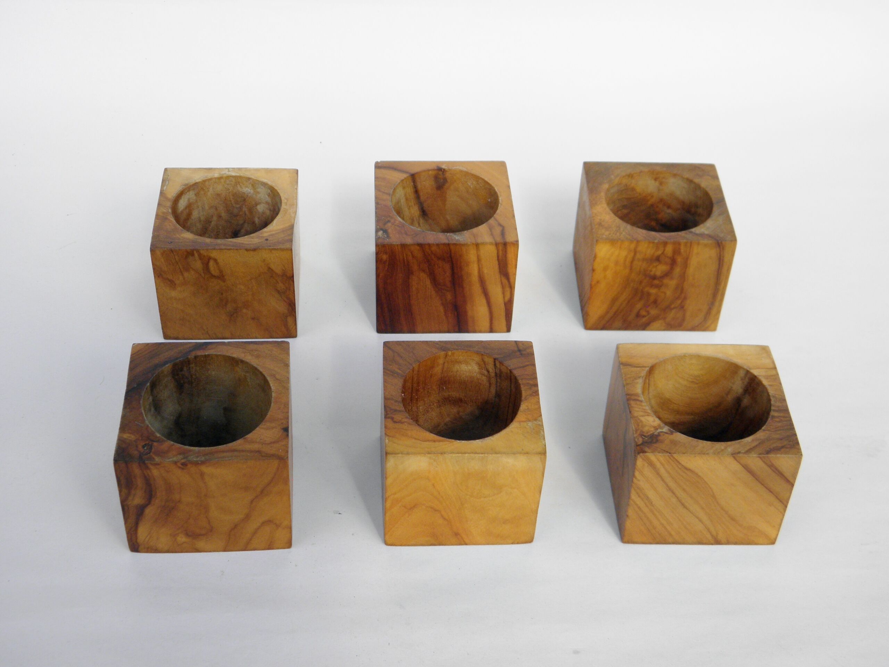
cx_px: 444
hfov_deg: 40.4
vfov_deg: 30.9
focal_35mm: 47
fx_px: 1207
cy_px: 334
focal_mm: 8.6
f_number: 3.9
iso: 100
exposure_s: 1/320
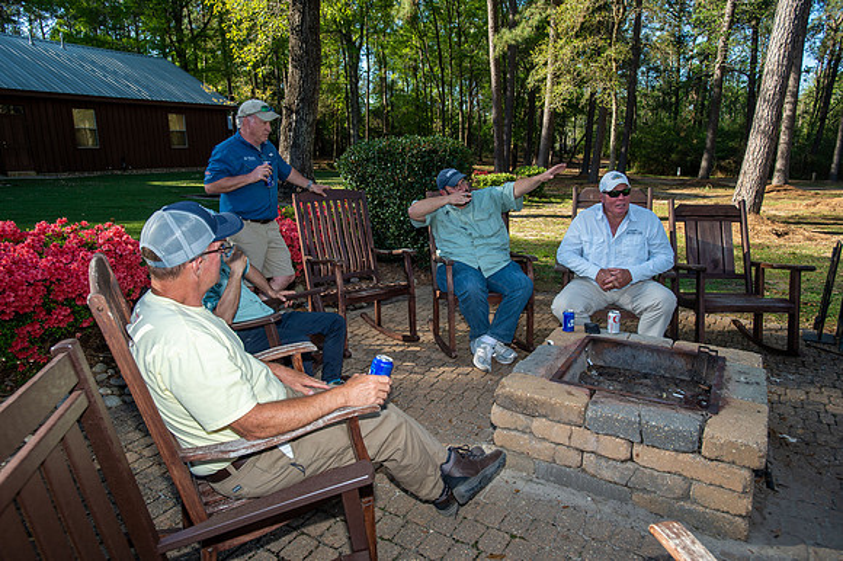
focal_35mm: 24
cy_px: 280
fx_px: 562
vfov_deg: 53.1
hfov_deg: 73.8
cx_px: 422
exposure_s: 1/250
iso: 160
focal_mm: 24
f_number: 5.6
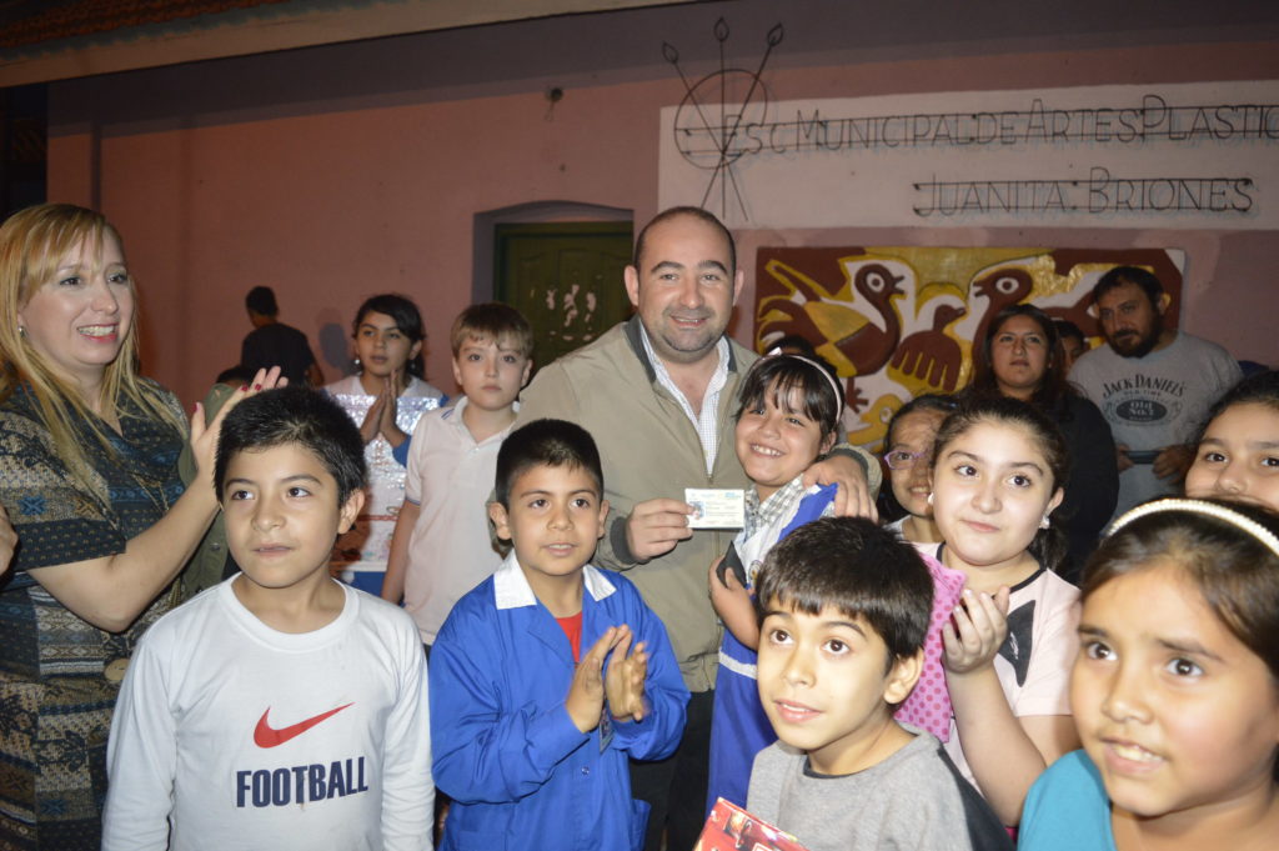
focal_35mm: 27
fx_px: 958
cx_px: 640
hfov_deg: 67.4
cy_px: 426
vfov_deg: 47.9
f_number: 3.5
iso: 1000
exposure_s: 1/60
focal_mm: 18
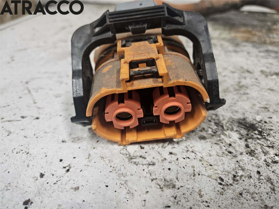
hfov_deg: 73.9
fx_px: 185
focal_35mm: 23
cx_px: 140
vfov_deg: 58.9
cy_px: 104
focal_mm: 5.4
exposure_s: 1/100
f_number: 1.8
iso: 250
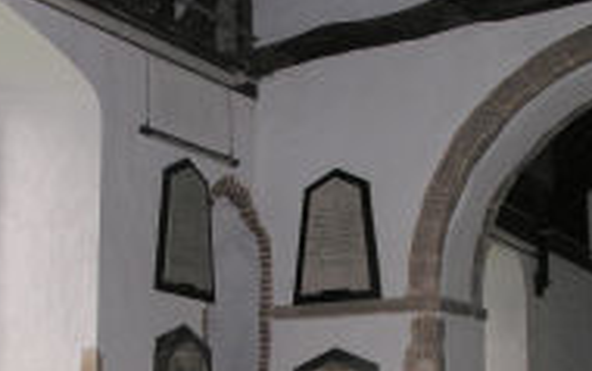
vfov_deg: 14.3
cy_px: 373
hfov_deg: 23.0
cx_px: 293
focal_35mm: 90
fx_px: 1453
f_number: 2.8
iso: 98
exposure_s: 1/60.1
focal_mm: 8.9
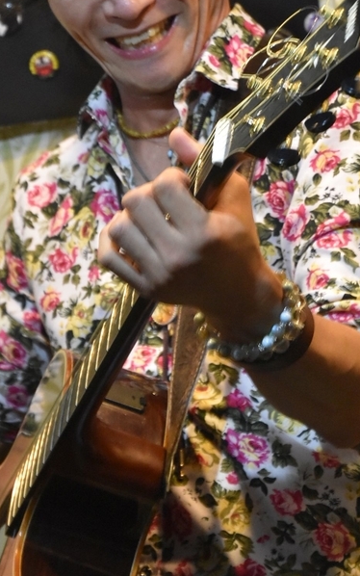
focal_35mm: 178
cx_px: 46
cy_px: 190
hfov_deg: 7.4
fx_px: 2793
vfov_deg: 11.8
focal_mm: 58
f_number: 5
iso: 3200
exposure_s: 1/60
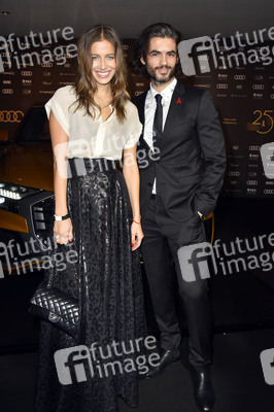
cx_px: 137
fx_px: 400
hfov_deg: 37.8
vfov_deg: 54.5
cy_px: 206
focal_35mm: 35
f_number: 6.3
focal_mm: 35
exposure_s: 1/200
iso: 1250
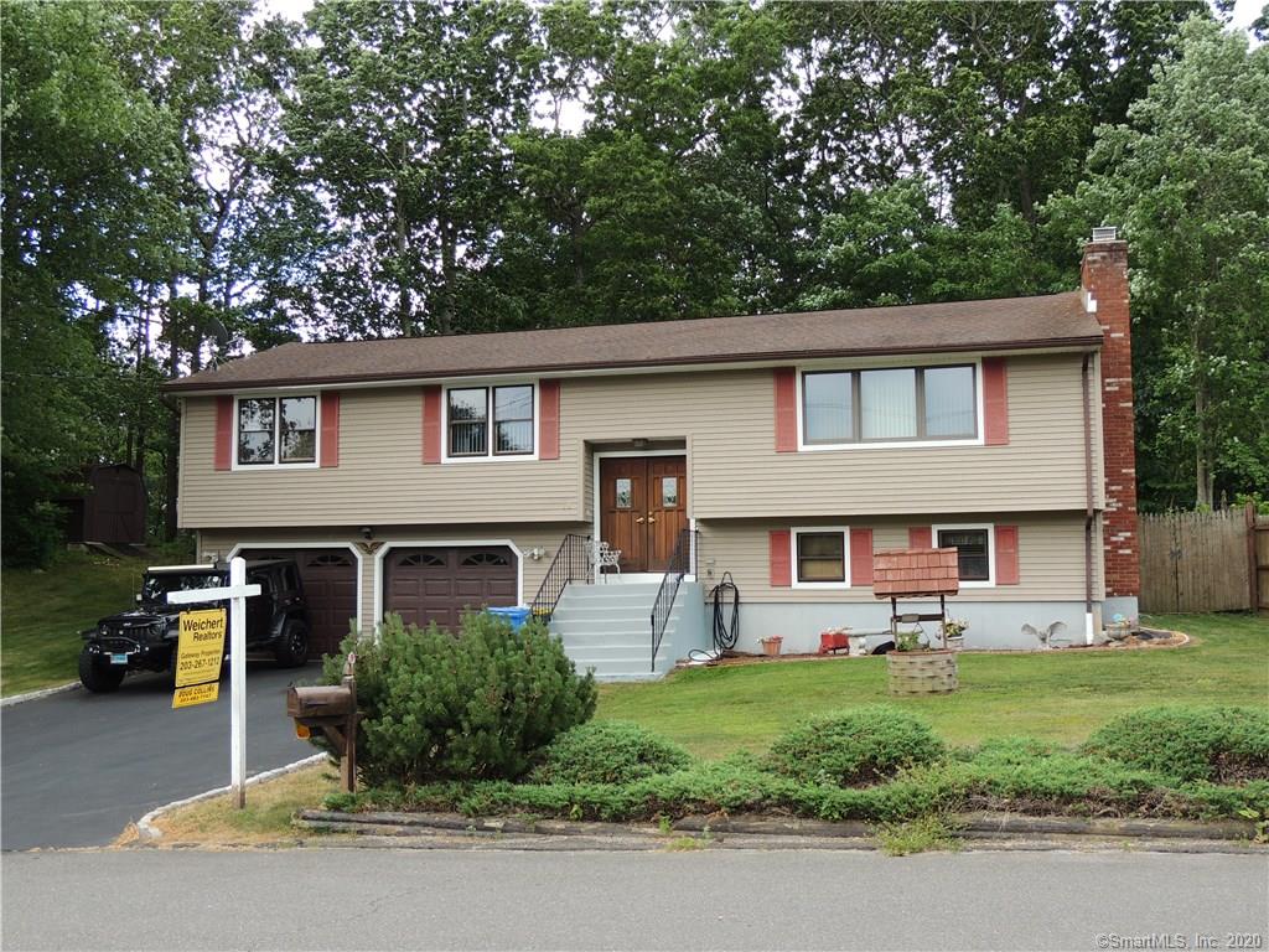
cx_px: 634
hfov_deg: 52.6
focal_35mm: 35
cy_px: 476
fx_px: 1283
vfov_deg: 40.7
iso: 100
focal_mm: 6.2
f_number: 3.3
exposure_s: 1/125
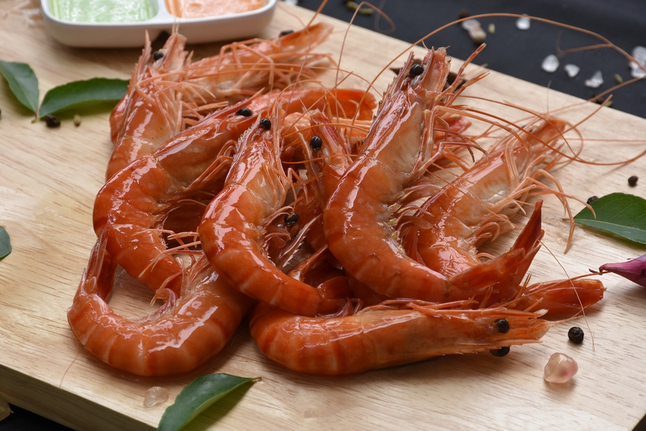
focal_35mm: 168
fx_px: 3015
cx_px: 323
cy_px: 216
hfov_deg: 12.2
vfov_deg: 8.2
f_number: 10
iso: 400
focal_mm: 112
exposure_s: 1/200
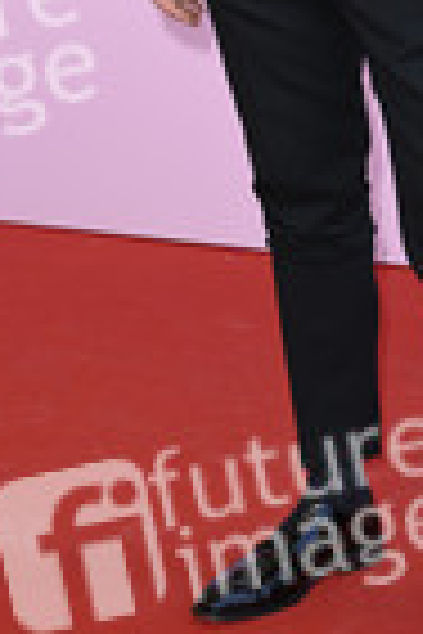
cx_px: 356
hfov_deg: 8.6
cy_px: -148
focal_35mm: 159
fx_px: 2802
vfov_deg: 12.6
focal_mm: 56
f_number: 6.3
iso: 500
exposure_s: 1/250
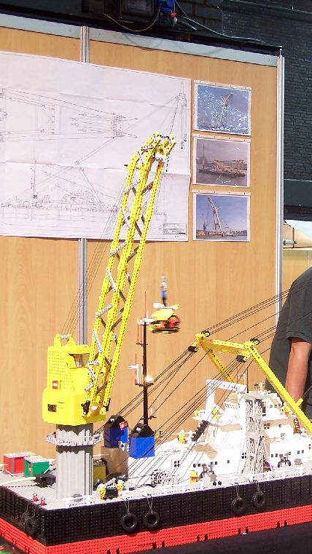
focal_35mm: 63
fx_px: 927
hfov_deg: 18.5
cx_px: 327
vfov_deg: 33.3
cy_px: 275
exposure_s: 1/2
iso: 80
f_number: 2.9
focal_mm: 7.1
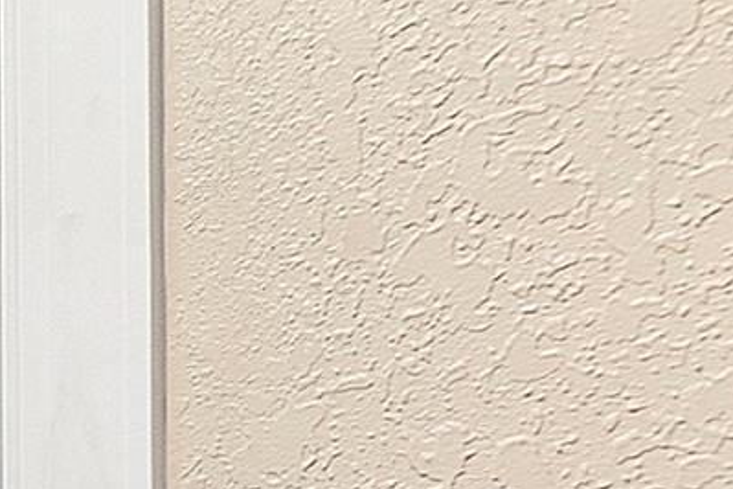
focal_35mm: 77
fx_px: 1568
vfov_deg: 15.0
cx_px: -1045
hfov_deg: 14.9
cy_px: 927
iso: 200
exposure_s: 1/2.5
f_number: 8
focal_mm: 10
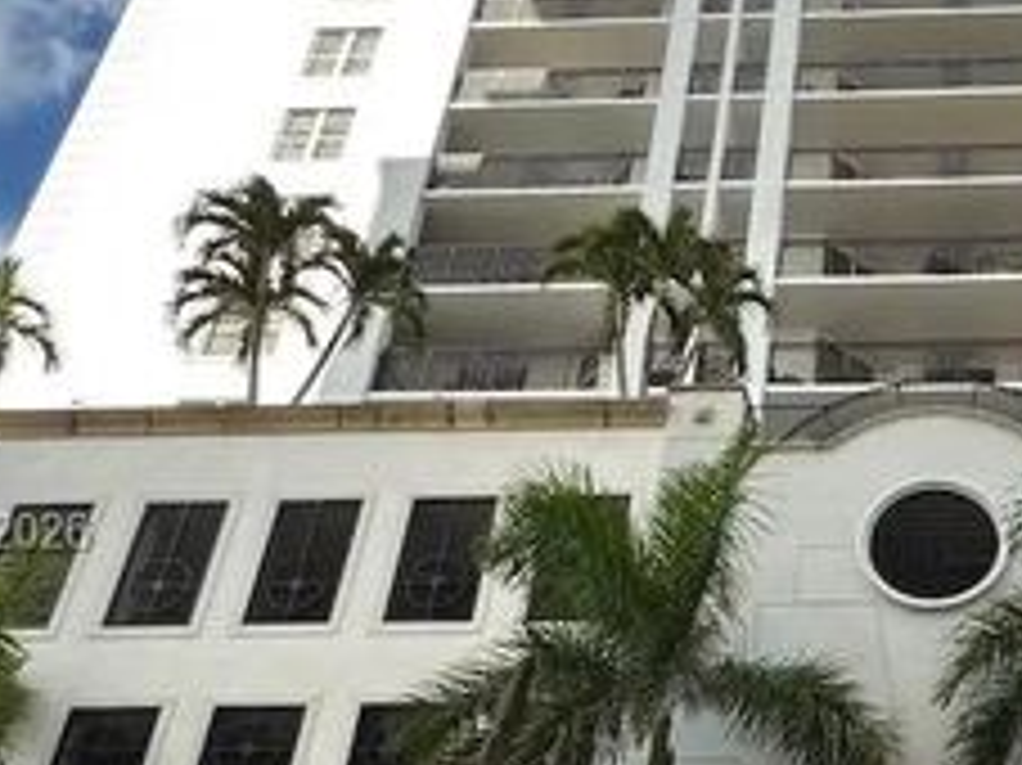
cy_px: 536
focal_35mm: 48
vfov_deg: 29.9
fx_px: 1416
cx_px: 936
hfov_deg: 36.9
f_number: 2.2
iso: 25
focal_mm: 2.22
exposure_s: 1/404
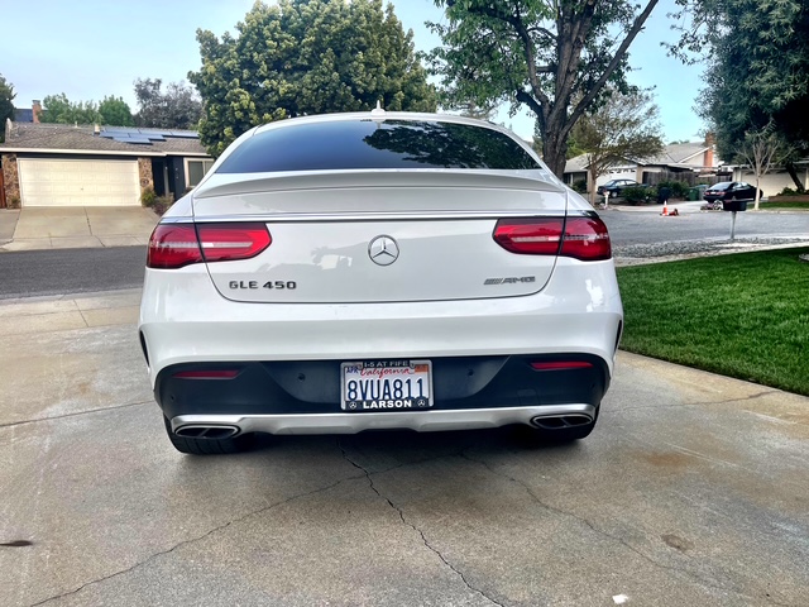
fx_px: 608
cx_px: 404
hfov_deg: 67.3
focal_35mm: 26
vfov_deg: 53.1
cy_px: 304
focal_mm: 5.1
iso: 32
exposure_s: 1/672
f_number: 1.6
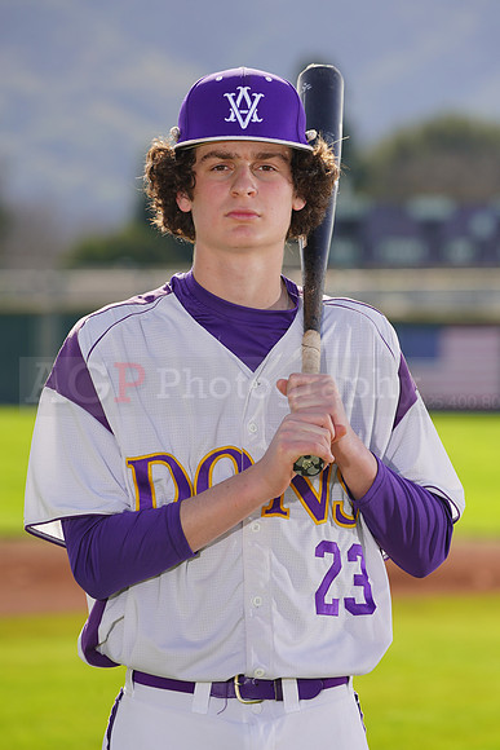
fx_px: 5704
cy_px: 375
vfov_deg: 7.5
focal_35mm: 274
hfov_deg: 5.0
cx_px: 250
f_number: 8
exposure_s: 1/250
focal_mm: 274
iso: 100
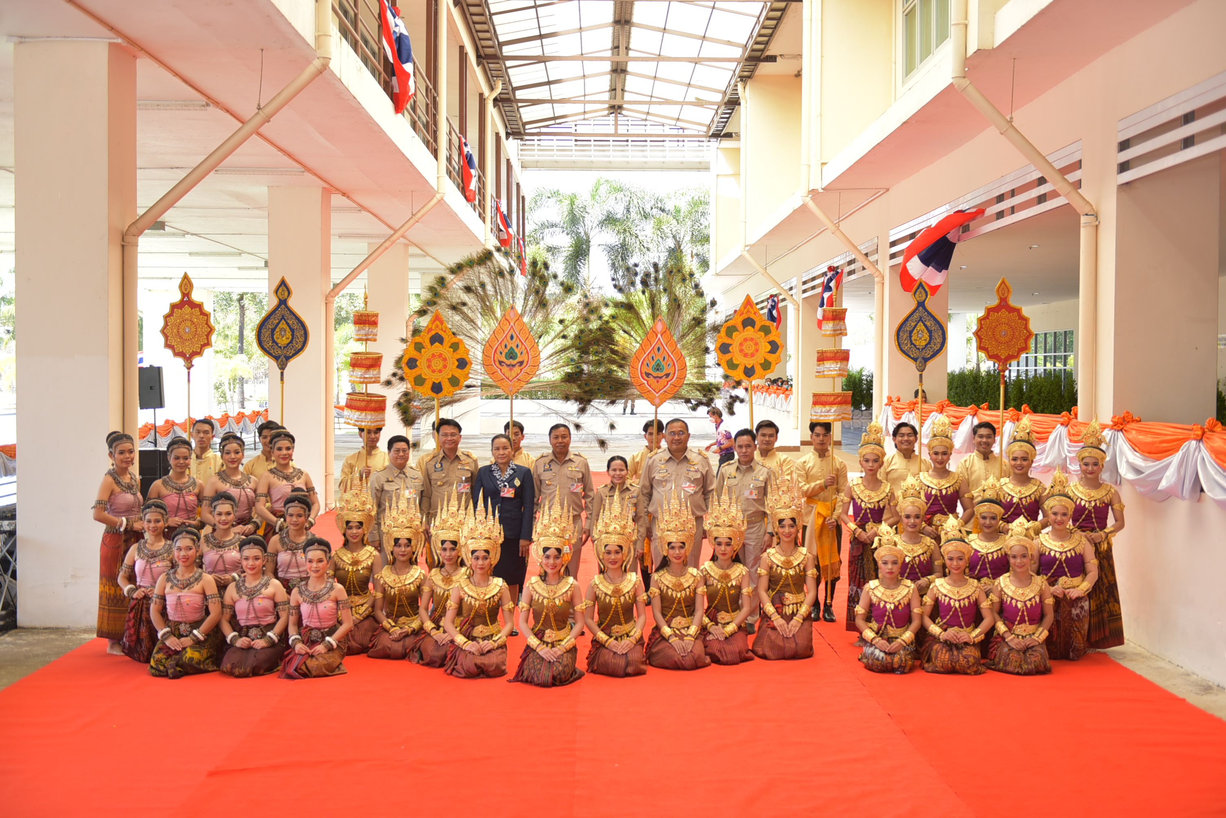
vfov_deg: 31.9
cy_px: 409
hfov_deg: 46.4
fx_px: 1431
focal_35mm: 42
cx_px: 613
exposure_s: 1/180
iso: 140
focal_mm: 42
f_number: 2.8
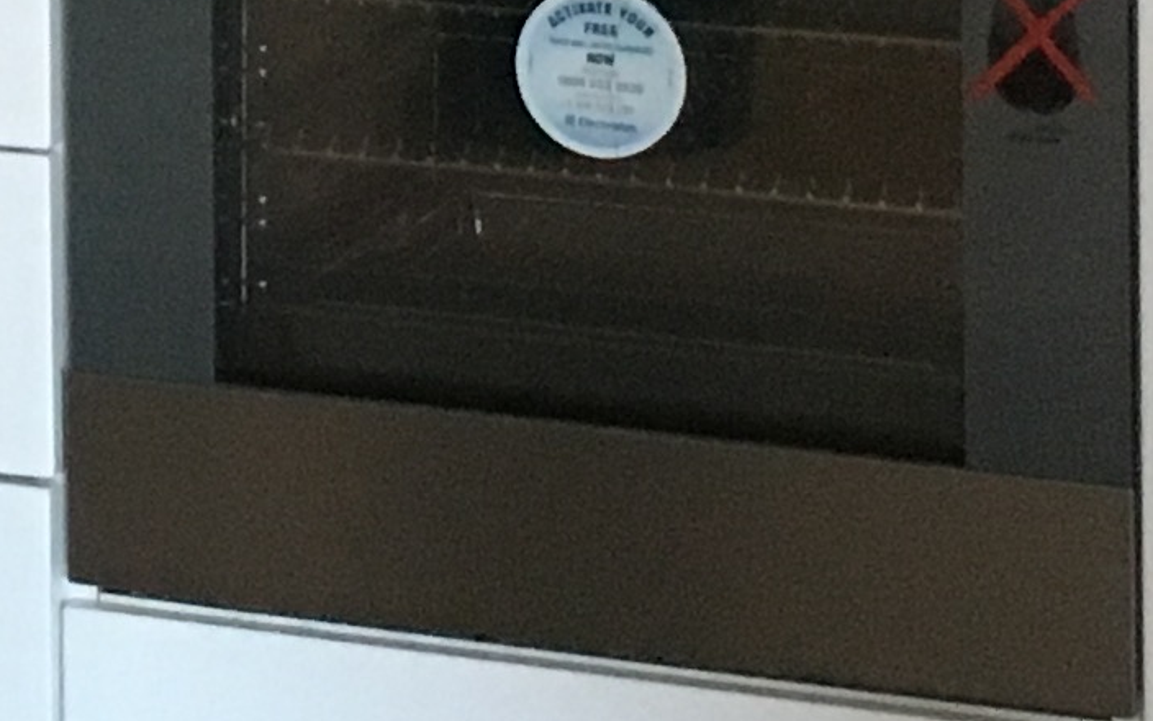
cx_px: -216
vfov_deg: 7.1
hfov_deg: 11.7
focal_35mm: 176
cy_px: -936
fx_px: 5530
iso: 250
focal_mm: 4.15
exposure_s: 1/33
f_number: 2.2
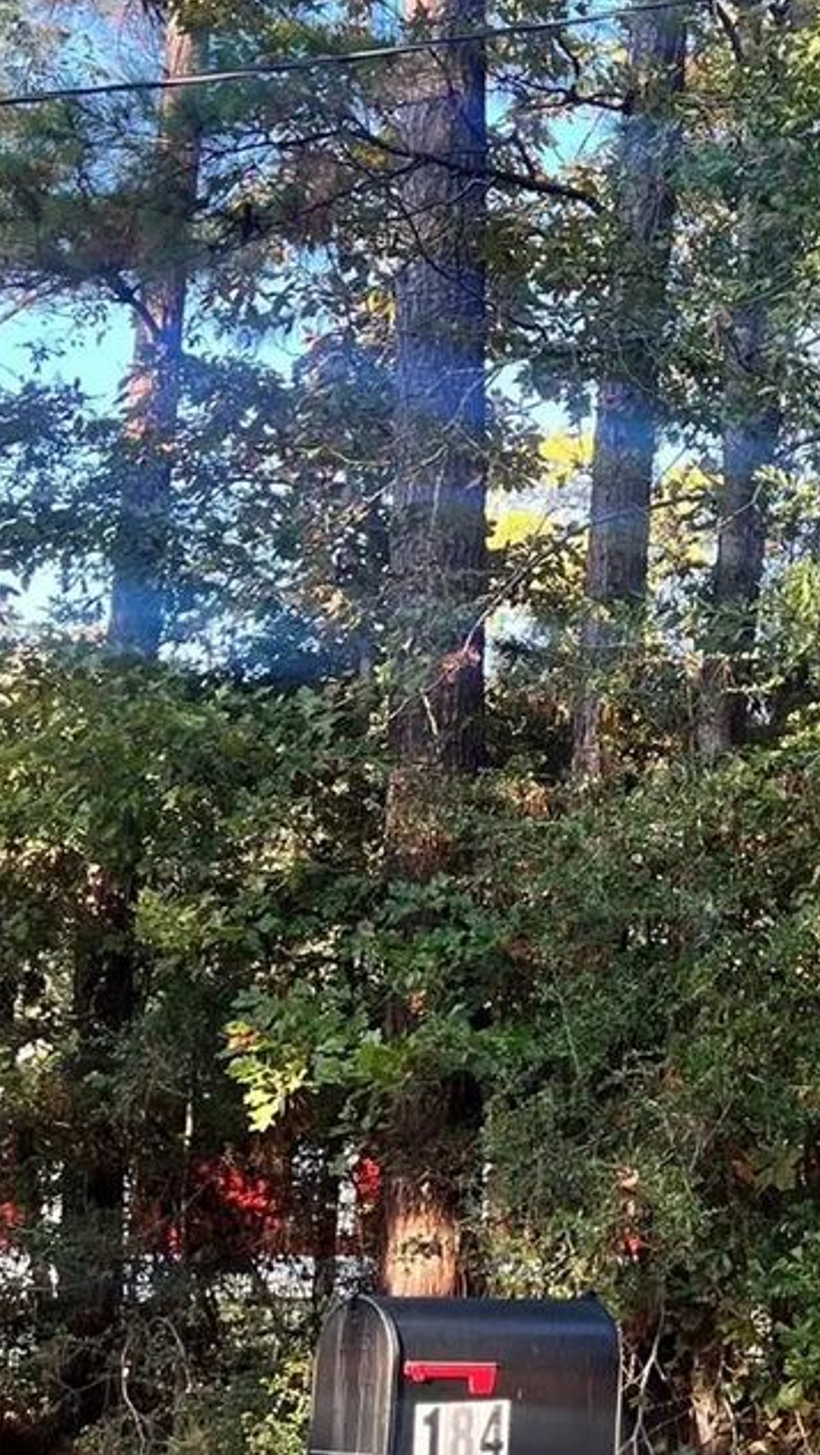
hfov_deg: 18.8
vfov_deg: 34.2
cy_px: 566
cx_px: 953
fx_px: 2356
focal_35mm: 61
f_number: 1.5
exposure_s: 1/198
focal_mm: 5.7
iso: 40
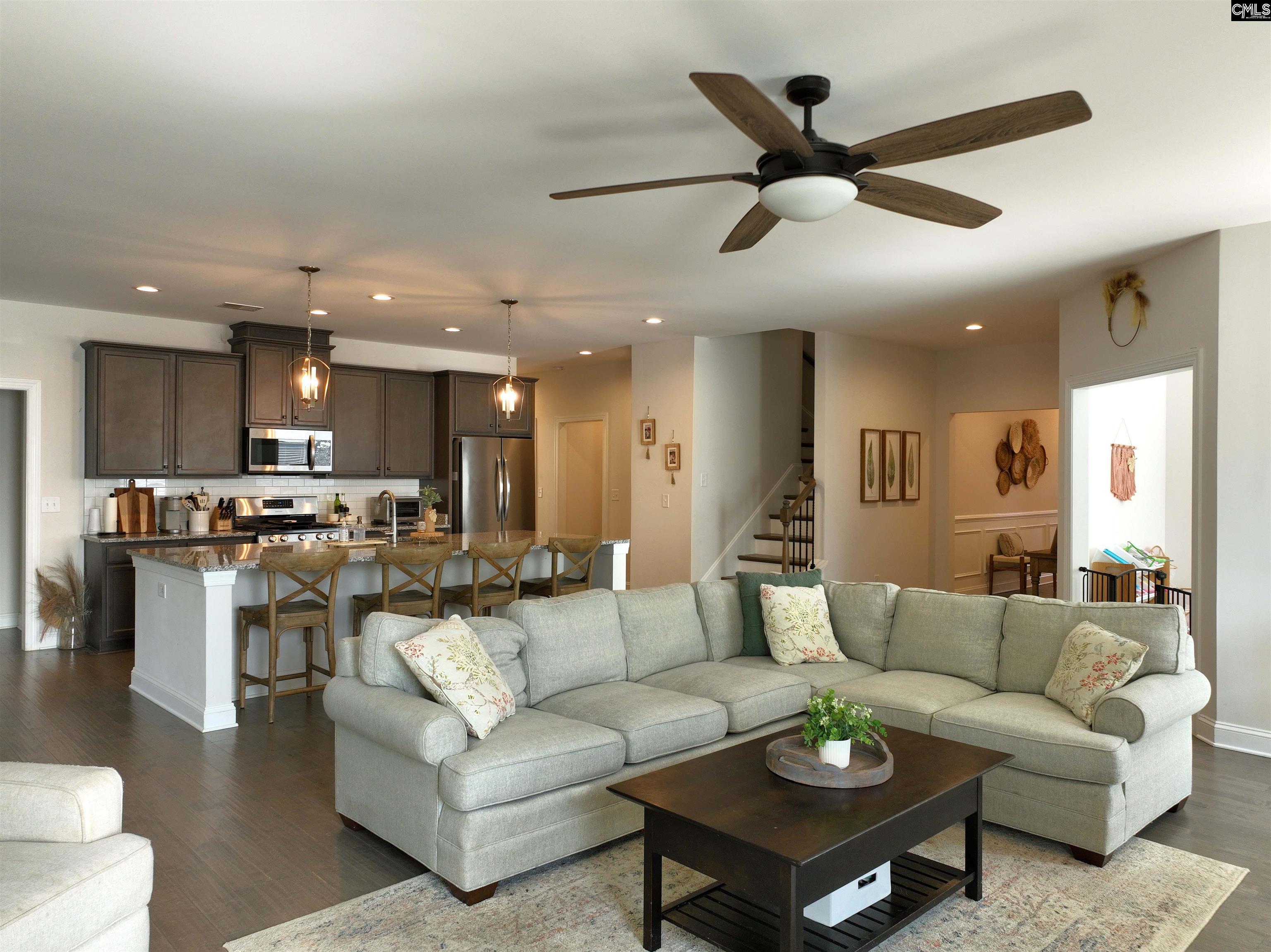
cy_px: 476
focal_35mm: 24
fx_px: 881
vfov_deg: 56.8
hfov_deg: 71.6
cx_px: 636
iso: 100
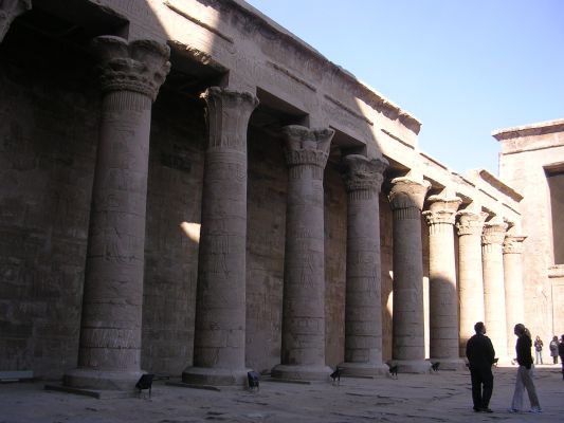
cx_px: 282
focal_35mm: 38
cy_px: 212
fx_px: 619
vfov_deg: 37.7
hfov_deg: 49.0
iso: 50
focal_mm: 5.8
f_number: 2.8
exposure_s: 1/421
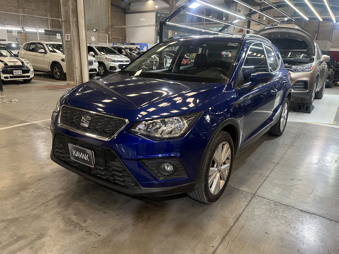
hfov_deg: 67.3
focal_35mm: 26
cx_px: 170
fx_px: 255
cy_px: 127
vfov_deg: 53.1
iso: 200
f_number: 1.6
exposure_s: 1/60
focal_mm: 5.1
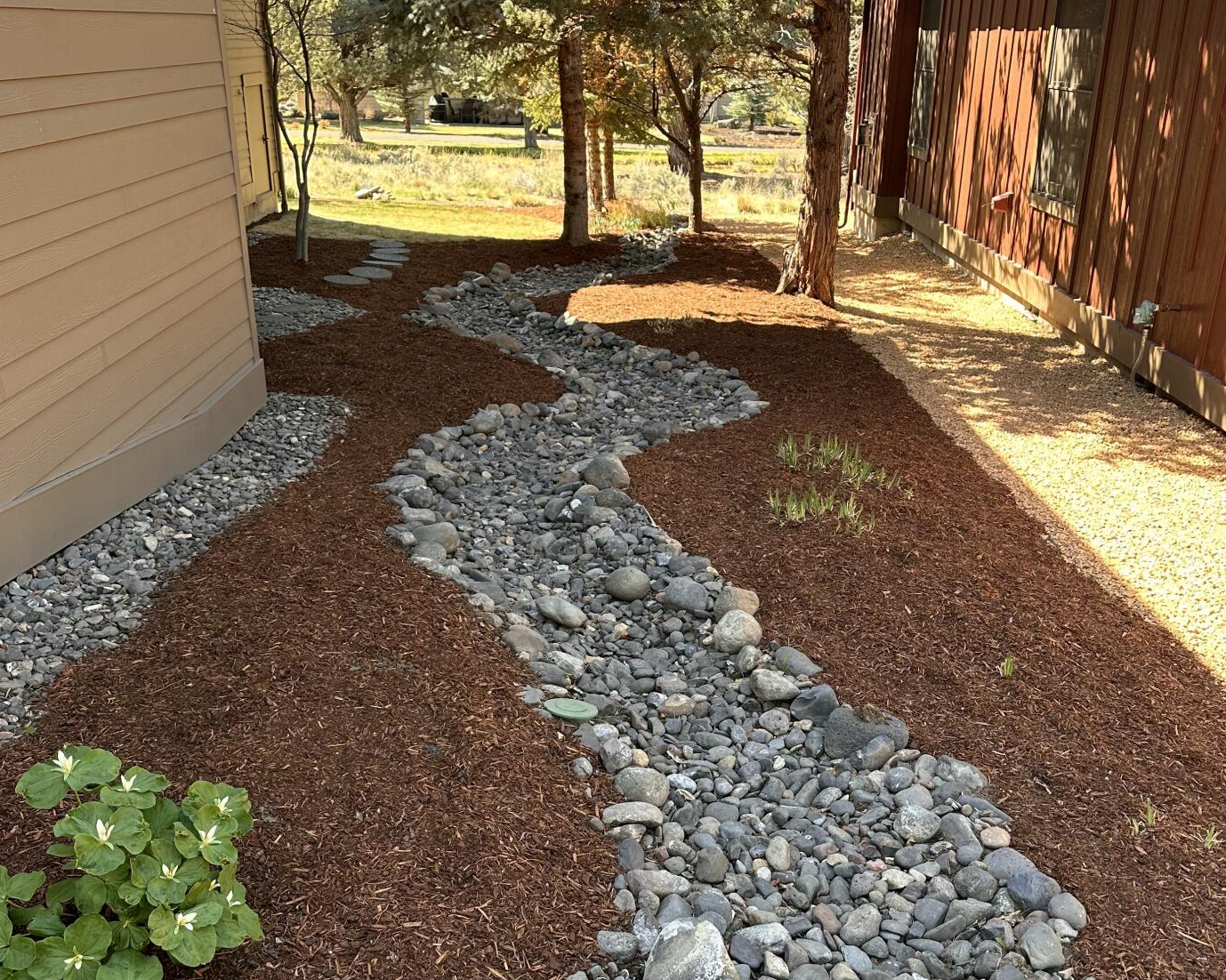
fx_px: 1234
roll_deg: -1.5
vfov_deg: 43.1
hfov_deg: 52.8
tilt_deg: -23.9
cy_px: 586
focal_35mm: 34
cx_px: 619
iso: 80
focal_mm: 6.86
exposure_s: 1/276
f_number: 1.78
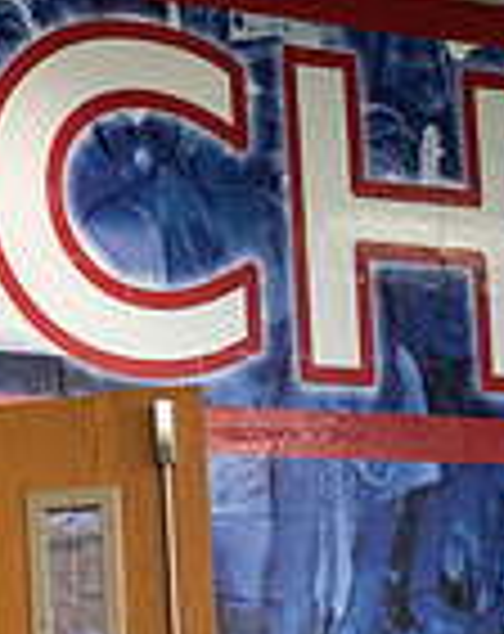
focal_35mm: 93
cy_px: 686
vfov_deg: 19.8
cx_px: -572
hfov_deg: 13.5
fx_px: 1742
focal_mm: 24
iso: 3200
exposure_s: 1/800
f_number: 4
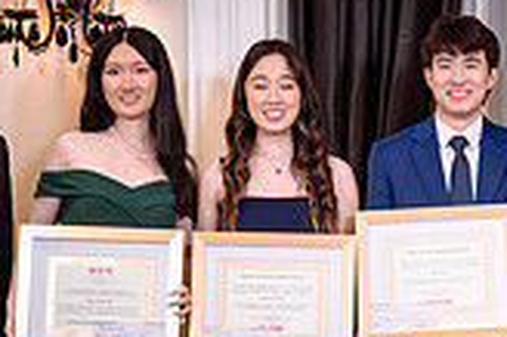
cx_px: 418
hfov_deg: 11.8
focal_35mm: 173
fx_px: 2434
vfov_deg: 7.9
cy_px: 345
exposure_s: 1/60
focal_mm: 41
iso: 1000
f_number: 2.8
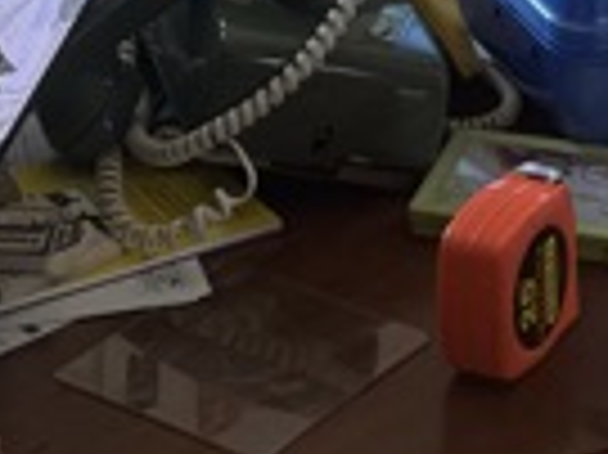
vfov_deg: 7.2
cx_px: 360
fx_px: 3369
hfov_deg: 10.3
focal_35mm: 192
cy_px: -692
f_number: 1.78
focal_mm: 6.76
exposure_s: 1/150
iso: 64
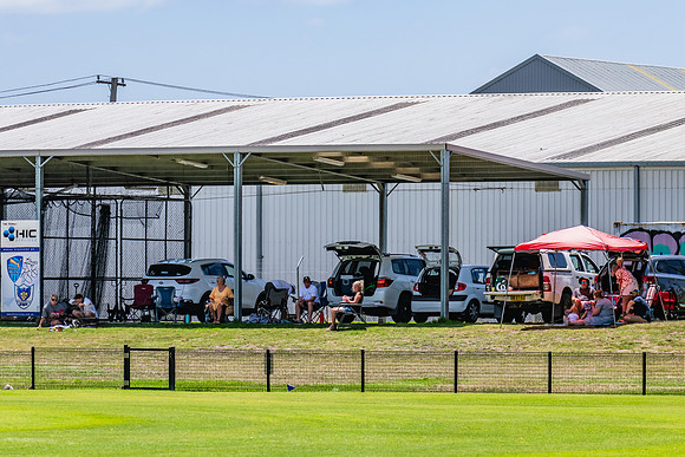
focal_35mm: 284
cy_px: 250
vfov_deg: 4.8
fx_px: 5405
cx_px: 342
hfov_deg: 7.3
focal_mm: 240
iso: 800
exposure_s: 1/1000
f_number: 14
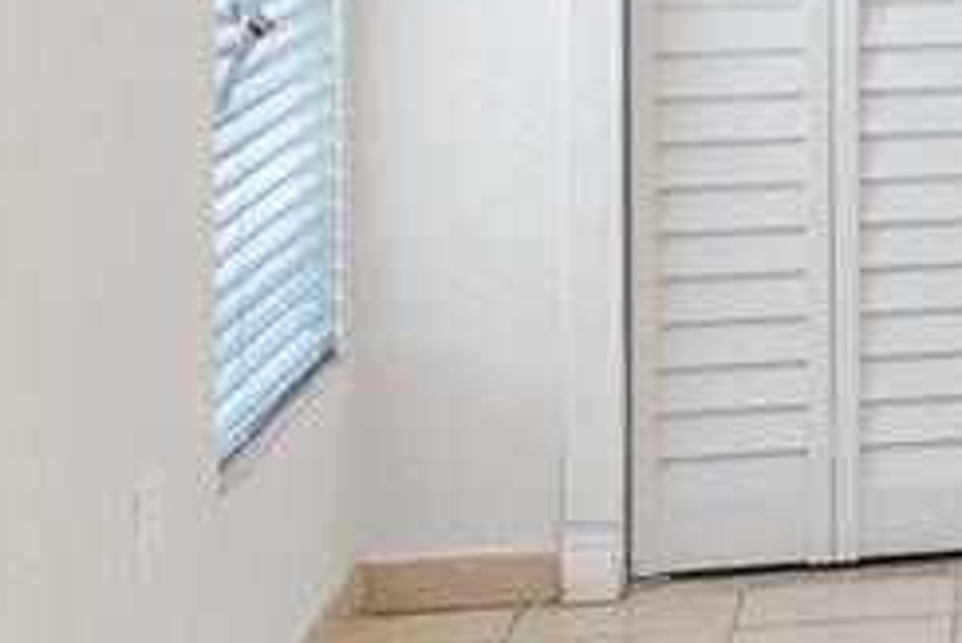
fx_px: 2807
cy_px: -404
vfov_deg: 12.3
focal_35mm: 105
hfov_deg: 16.8
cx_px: 1616
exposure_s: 1/15
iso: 640
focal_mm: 16
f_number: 7.1
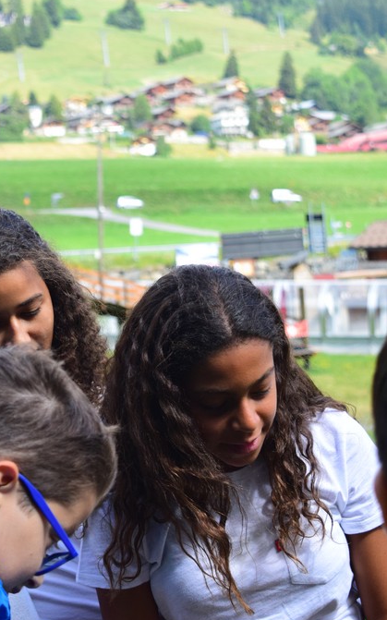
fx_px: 1891
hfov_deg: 11.6
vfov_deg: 18.6
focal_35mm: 112
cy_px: 310
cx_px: 21
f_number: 6.3
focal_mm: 48
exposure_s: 1/1250
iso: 800
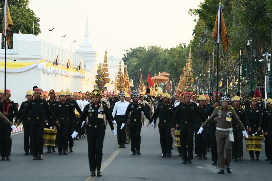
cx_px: 136
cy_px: 90
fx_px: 1360
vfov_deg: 7.6
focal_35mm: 180
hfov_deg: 11.4
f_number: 5
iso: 640
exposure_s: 1/400
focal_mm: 120
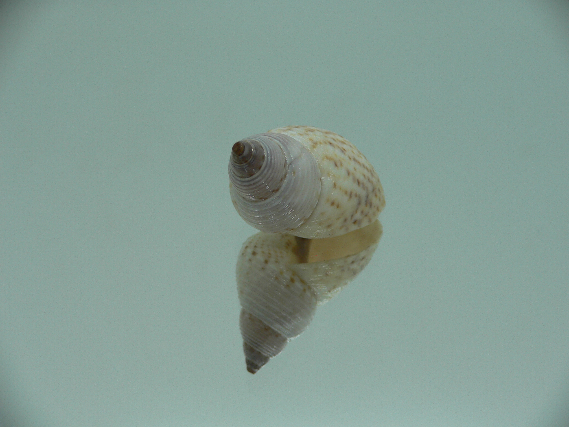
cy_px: 214
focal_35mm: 35
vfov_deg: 40.7
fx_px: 575
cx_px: 284
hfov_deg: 52.6
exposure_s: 1/60
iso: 80
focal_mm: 4.6
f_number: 2.8
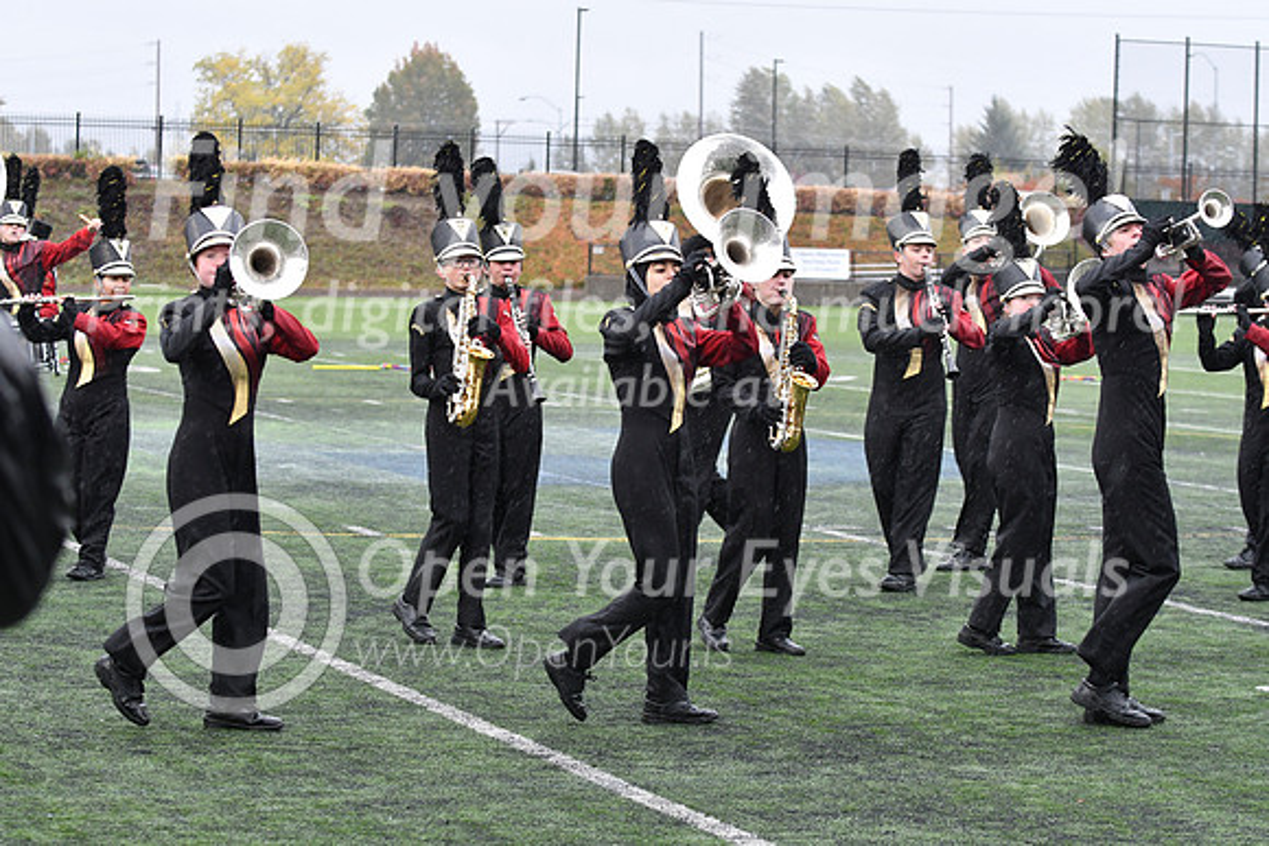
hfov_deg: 19.5
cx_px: 634
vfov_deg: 13.0
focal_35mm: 105
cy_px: 423
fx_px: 3702
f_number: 4
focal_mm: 70
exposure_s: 1/500
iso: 1000
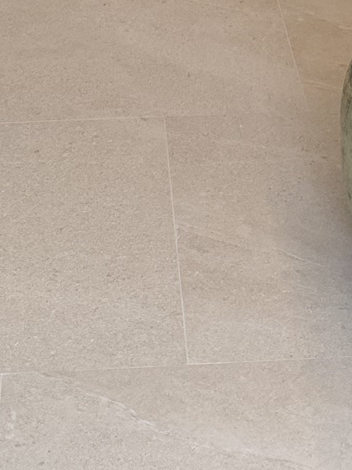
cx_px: 194
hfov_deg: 14.0
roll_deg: -0.8
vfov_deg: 15.7
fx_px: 1437
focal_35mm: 106
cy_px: -386
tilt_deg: -13.4
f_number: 1.78
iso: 160
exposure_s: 1/121
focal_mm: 6.76
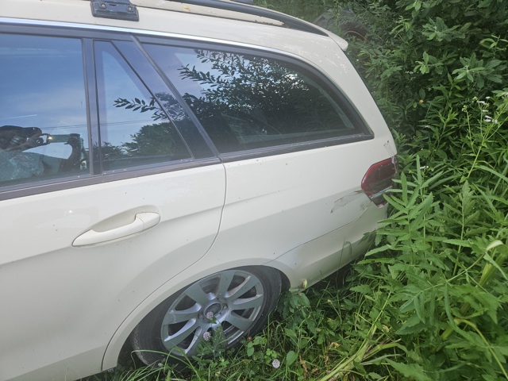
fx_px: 338
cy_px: 190
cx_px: 254
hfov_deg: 73.9
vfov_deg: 58.9
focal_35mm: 23
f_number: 1.8
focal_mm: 5.4
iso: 25
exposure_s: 1/235
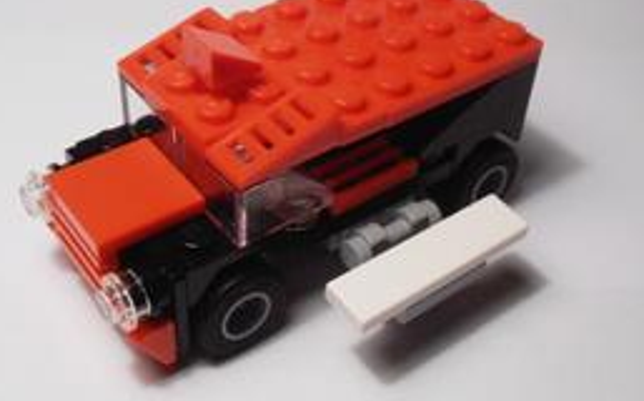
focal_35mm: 55
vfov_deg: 23.5
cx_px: 316
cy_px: 160
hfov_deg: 36.9
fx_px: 964
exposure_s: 1/125
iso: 80
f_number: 3.9
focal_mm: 6.61
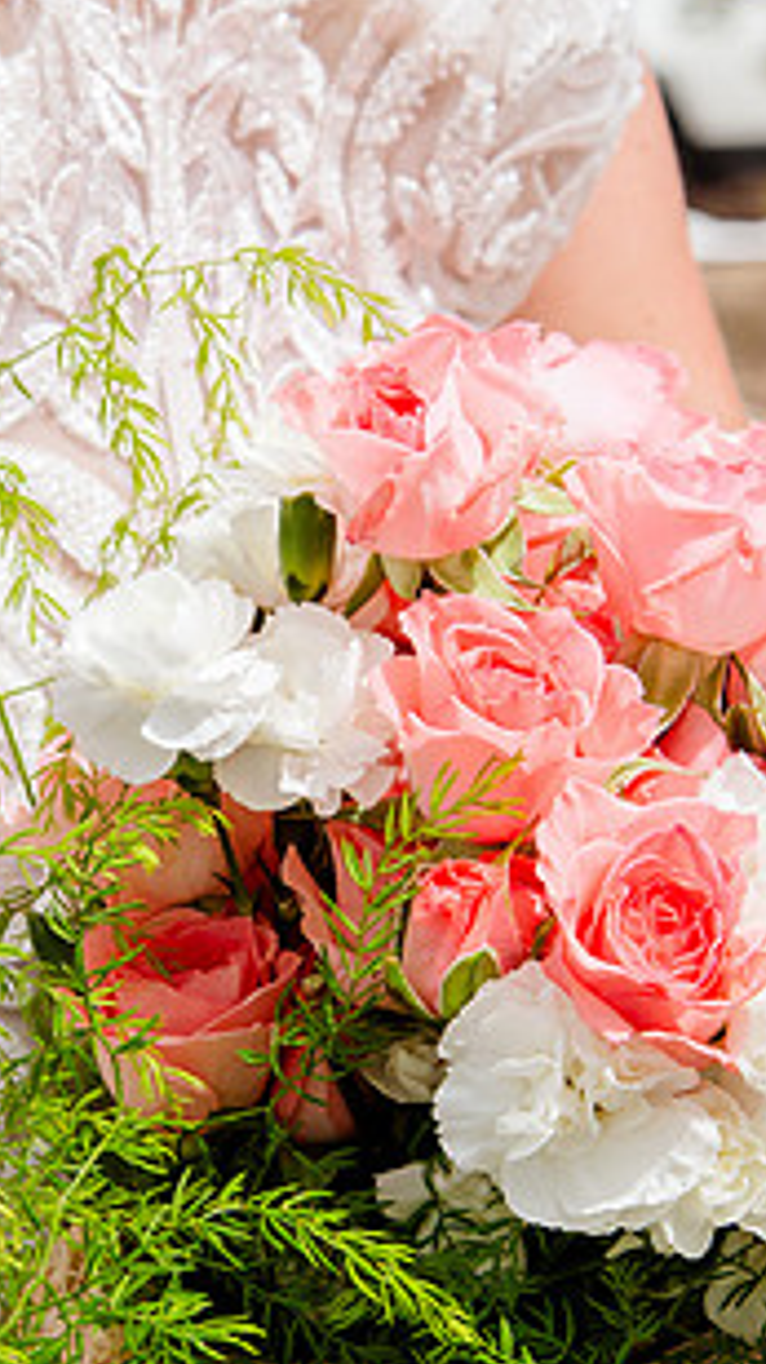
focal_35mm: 140
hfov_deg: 8.7
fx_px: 5061
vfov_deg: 15.3
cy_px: 786
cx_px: 319
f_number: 9
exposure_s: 1/250
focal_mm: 66
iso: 250
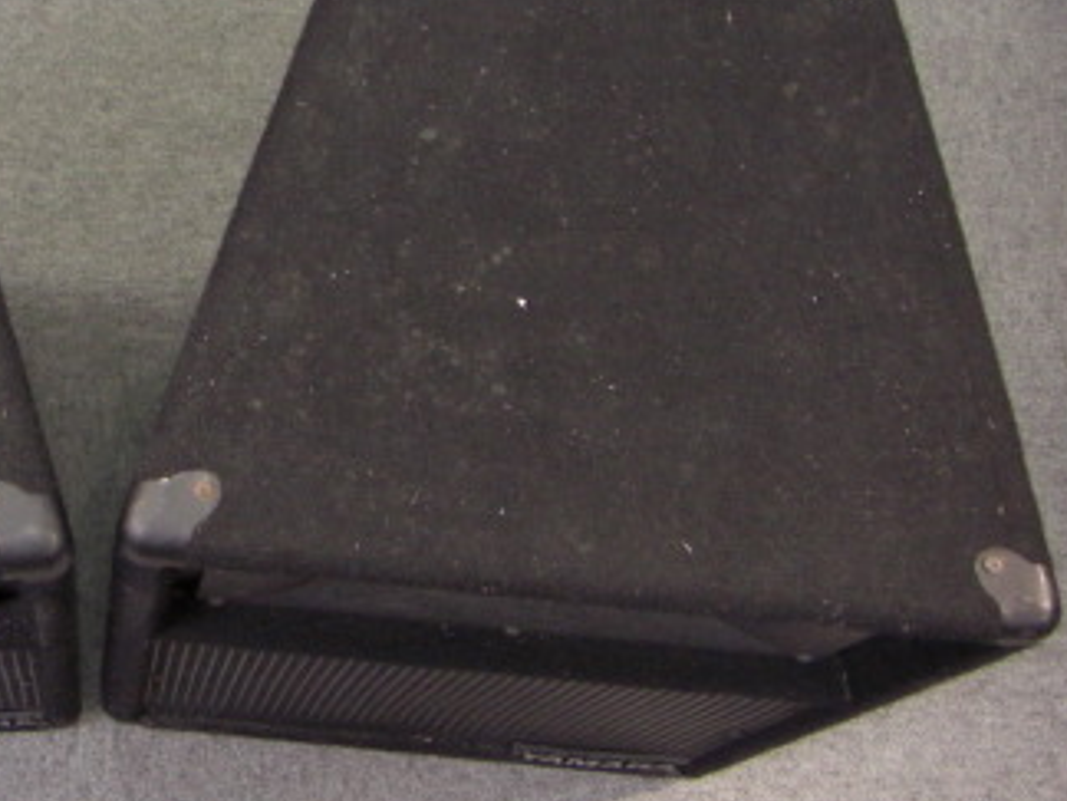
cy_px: 218
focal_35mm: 75
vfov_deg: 19.5
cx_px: 112
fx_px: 2312
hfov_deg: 25.2
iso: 200
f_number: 3.4
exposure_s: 1/13
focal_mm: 6.3
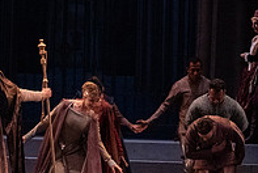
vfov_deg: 3.9
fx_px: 2512
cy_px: 56
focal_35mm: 350
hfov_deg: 5.9
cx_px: -13
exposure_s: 1/320
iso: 20000
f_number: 10
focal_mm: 119
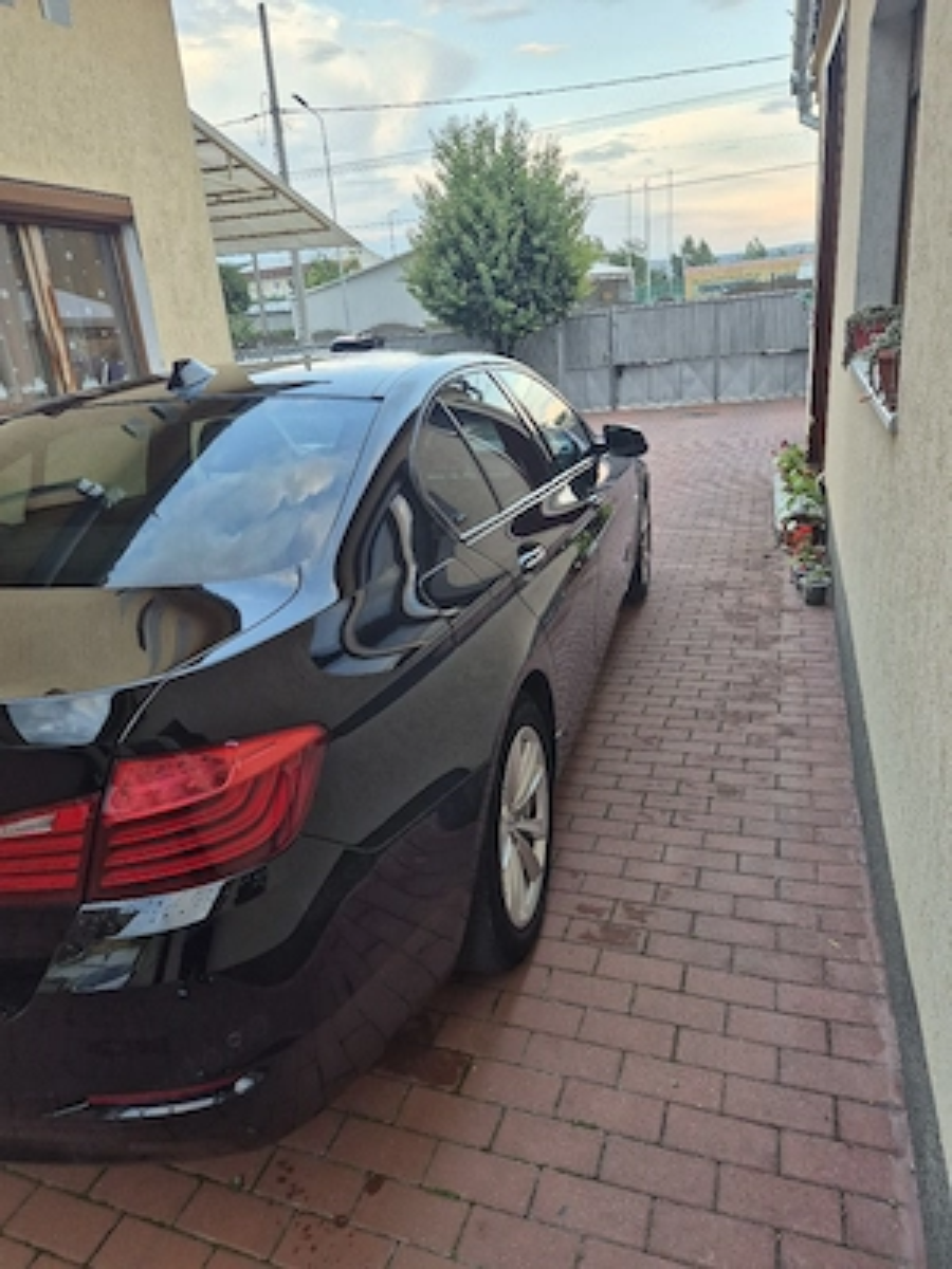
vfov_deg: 73.9
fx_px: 843
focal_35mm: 23
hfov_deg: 58.9
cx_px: 476
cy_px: 634
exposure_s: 1/182
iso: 125
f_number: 1.8
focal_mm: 5.4
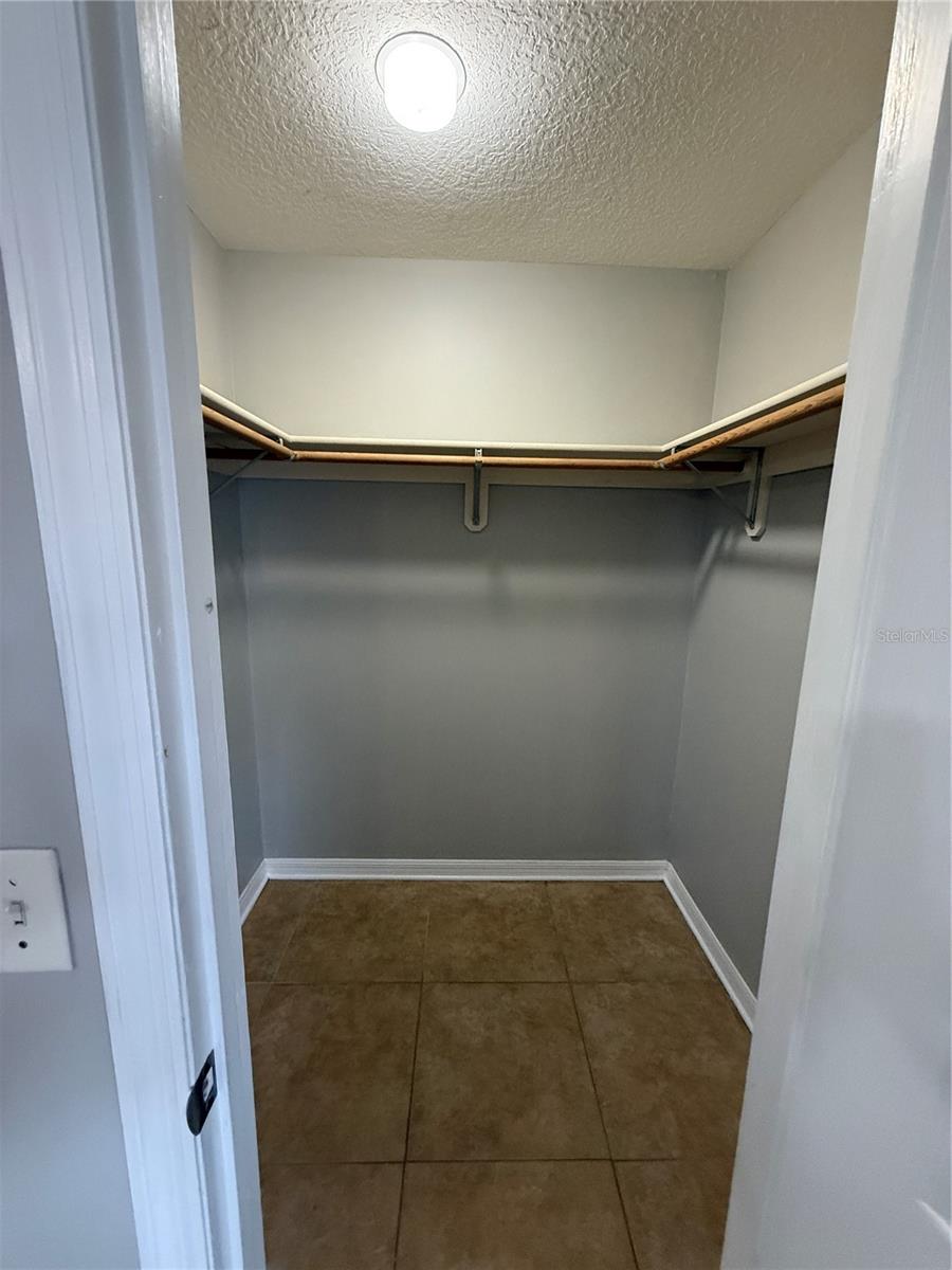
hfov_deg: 85.7
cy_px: 635
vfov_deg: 102.1
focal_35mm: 14
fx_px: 513
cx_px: 476
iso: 500
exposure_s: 1/60
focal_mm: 2.22
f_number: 2.2
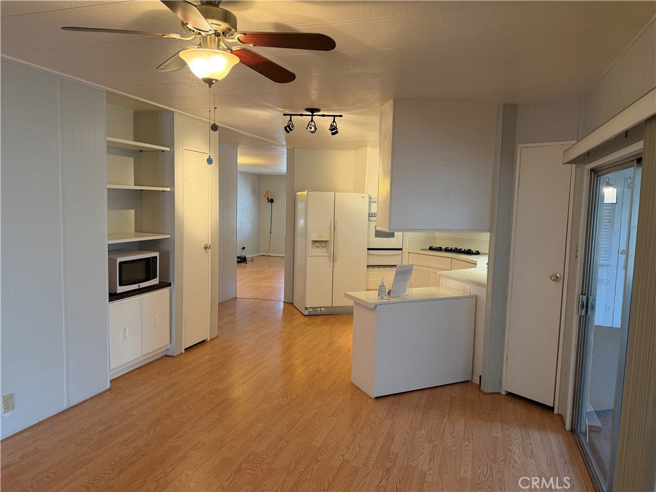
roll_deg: -1.2
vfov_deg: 56.8
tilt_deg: -6.0
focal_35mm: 24
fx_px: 455
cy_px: 246
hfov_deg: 71.6
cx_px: 328
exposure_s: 1/60
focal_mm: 6.76
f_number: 1.78
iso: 160
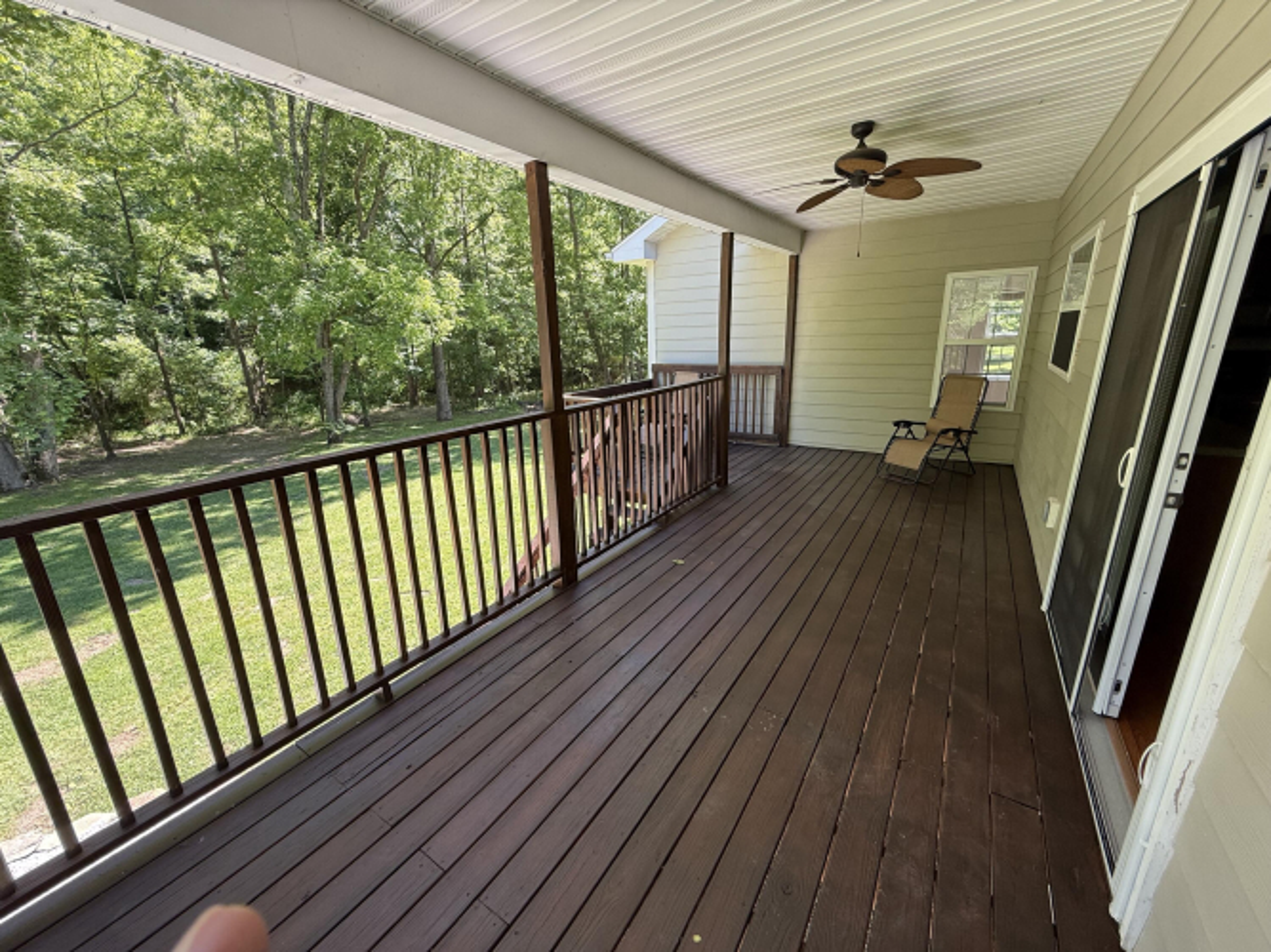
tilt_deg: -15.0
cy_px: 476
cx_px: 636
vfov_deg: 85.7
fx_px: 514
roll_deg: +1.4
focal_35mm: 14
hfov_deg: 102.1
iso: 50
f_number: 2.2
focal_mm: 2.22
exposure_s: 1/99
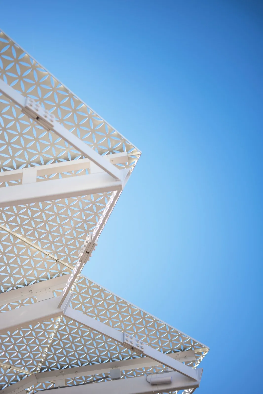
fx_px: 548
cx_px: 132
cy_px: 197
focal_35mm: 50
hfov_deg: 27.0
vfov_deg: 39.6
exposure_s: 1/5000
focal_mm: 50
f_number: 1.8
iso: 100
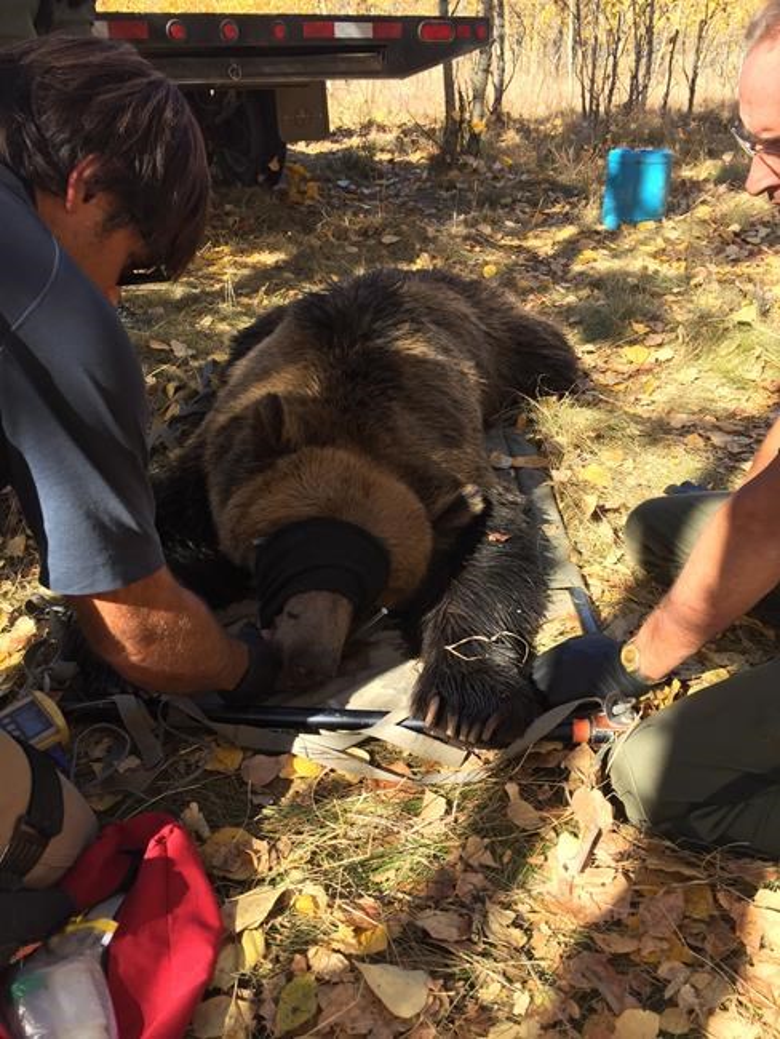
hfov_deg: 48.3
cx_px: 390
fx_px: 871
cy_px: 520
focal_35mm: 29
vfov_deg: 61.6
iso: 32
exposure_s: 1/353
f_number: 2.2
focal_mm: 4.15
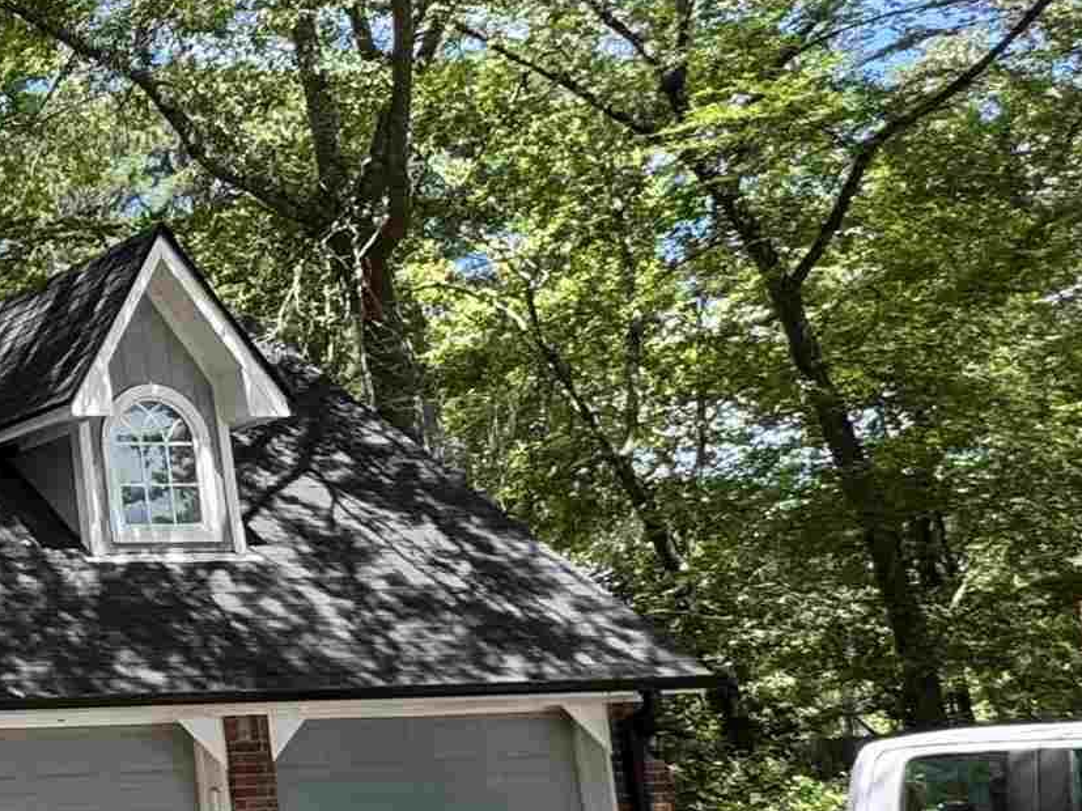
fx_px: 1625
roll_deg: +2.1
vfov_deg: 27.8
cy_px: 573
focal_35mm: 52
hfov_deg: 24.2
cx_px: -707
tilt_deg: +6.2
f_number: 2.2
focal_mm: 2.22
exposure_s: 1/423
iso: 40
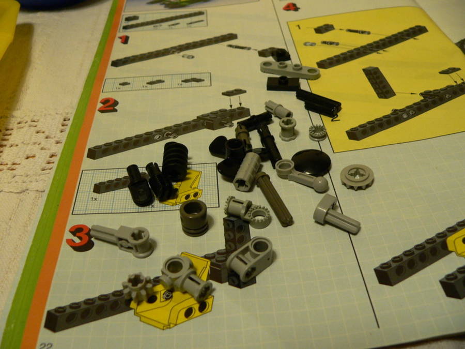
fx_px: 484
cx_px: 232
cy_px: 174
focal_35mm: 36
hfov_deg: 51.4
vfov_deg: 39.7
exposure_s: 1/10
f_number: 2.8
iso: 200
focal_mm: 6
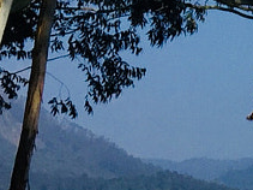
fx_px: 1607
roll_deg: -1.3
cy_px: 295
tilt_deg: +0.7
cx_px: 843
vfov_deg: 6.6
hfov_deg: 7.5
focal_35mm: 220
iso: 32
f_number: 2.2
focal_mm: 4.15
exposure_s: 1/2326
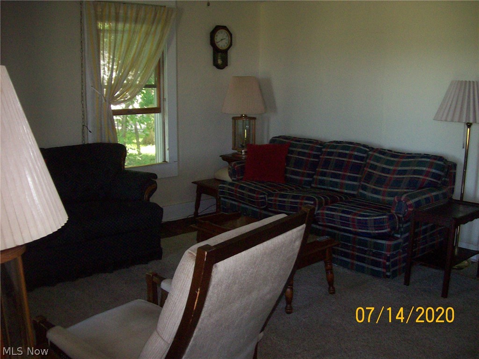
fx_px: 498
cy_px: 180
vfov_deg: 39.7
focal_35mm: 36
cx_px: 240
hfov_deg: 51.4
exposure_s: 1/32
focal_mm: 6
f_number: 2.7
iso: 140
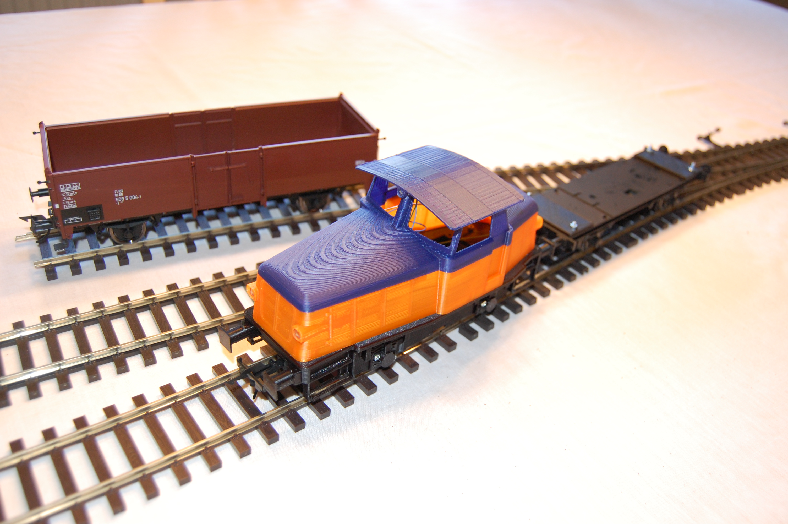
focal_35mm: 33
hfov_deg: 57.3
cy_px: 262
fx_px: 722
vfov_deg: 39.9
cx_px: 394
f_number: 4
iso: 800
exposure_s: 1/60
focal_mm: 22
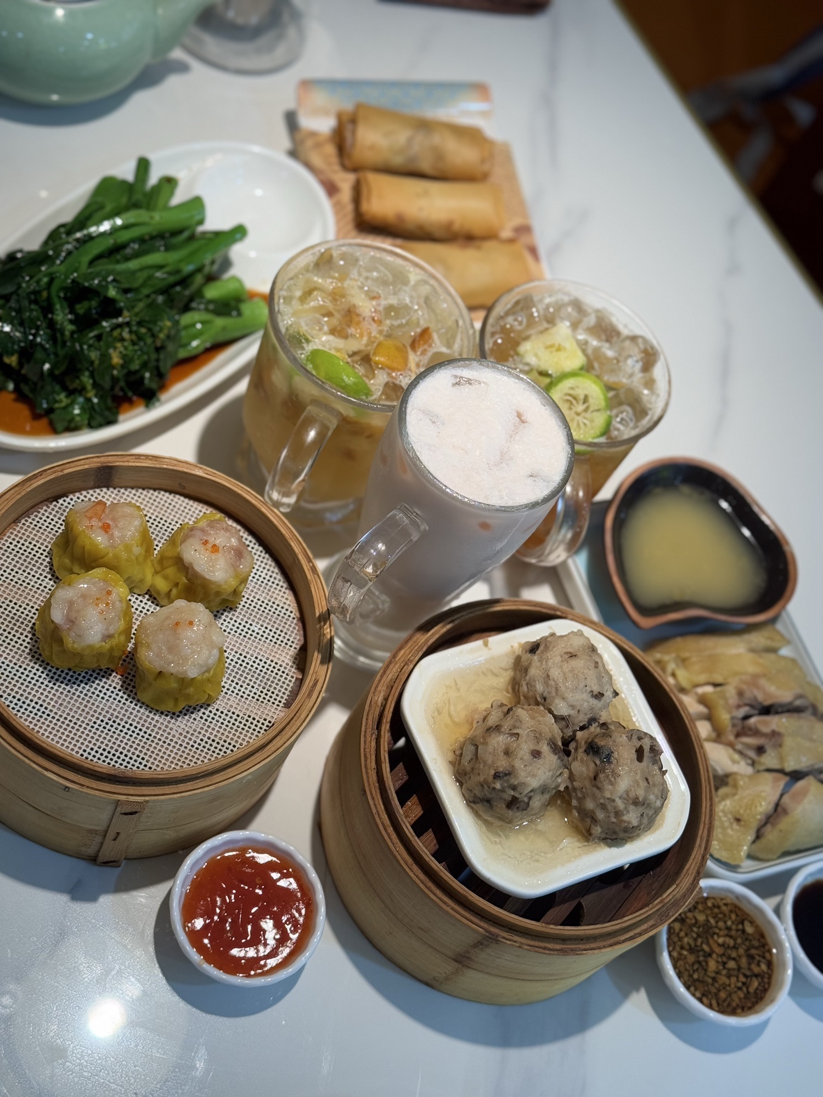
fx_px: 1522
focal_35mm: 48
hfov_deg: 30.3
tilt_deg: -54.7
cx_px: 412
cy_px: 548
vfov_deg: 39.7
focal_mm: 6.76
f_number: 1.78
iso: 80
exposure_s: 1/118
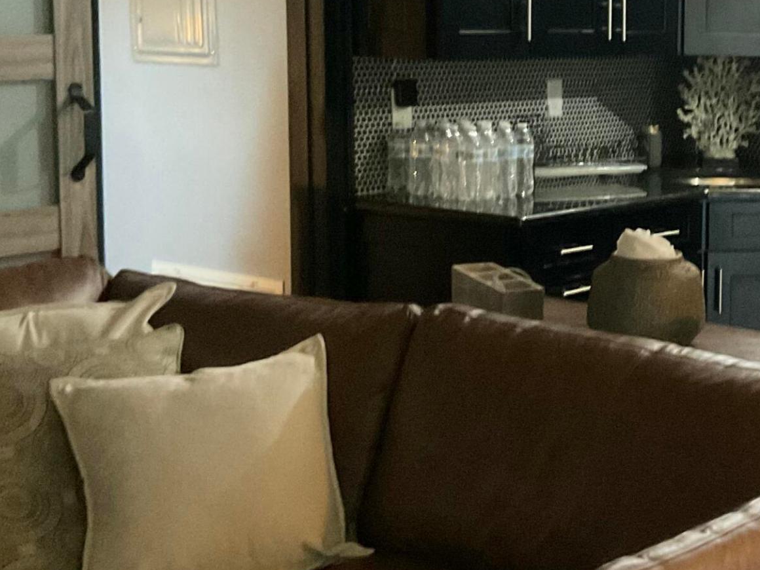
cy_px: 186
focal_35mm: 72
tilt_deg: -6.0
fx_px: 1581
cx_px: 744
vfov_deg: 20.4
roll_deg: -2.1
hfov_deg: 25.8
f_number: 1.8
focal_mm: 3
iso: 500
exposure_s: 1/20
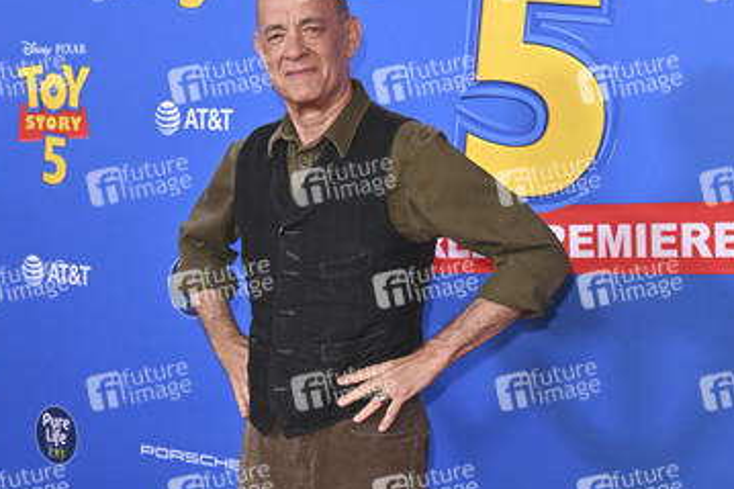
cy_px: 233
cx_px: 371
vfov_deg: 27.5
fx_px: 999
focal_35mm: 49
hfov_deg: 40.4
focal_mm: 39
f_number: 6.3
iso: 1250
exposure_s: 1/250
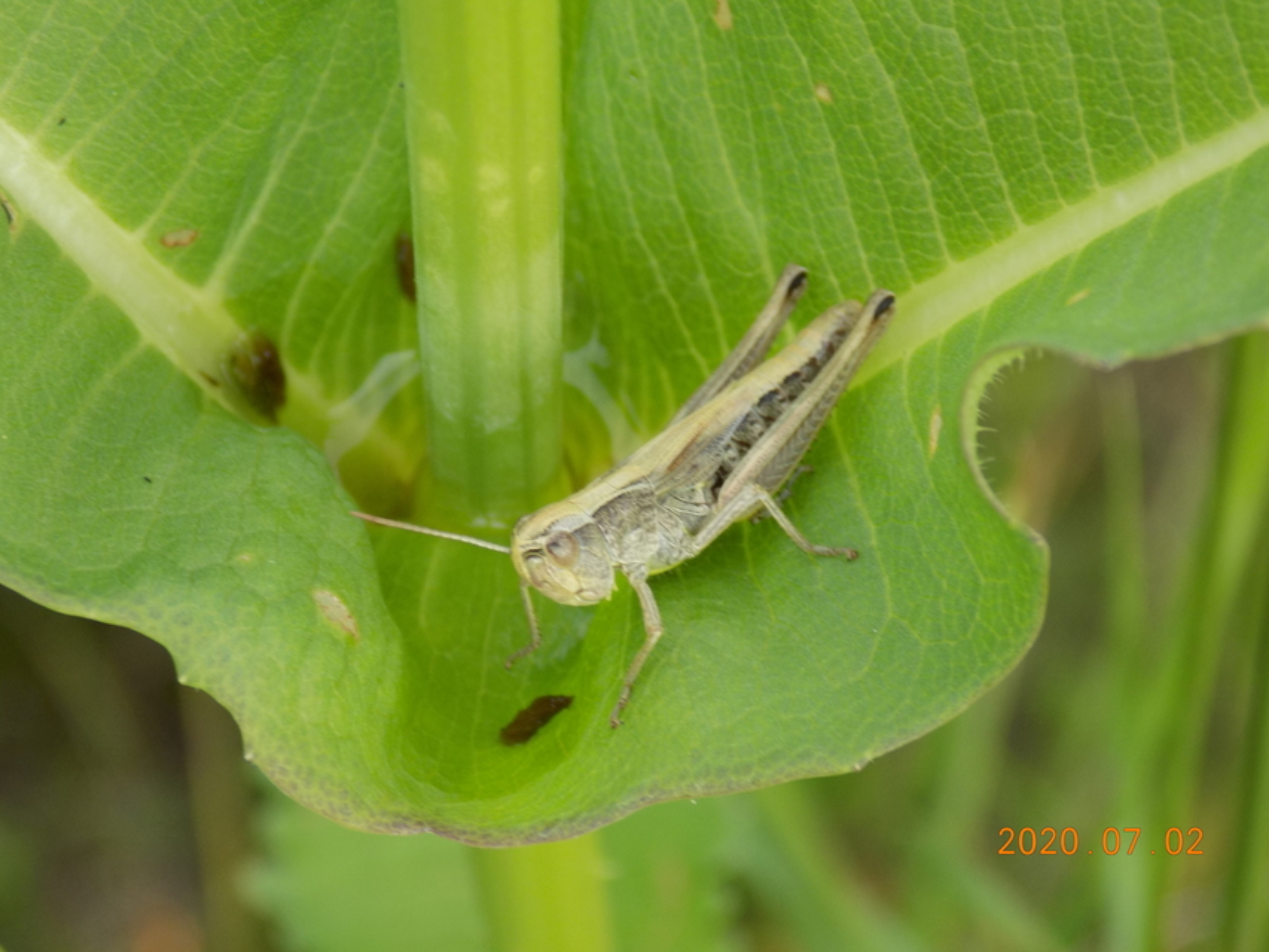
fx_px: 4326
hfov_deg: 16.7
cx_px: 634
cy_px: 476
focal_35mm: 118
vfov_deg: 12.6
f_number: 4.8
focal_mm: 20.9
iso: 80
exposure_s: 1/100
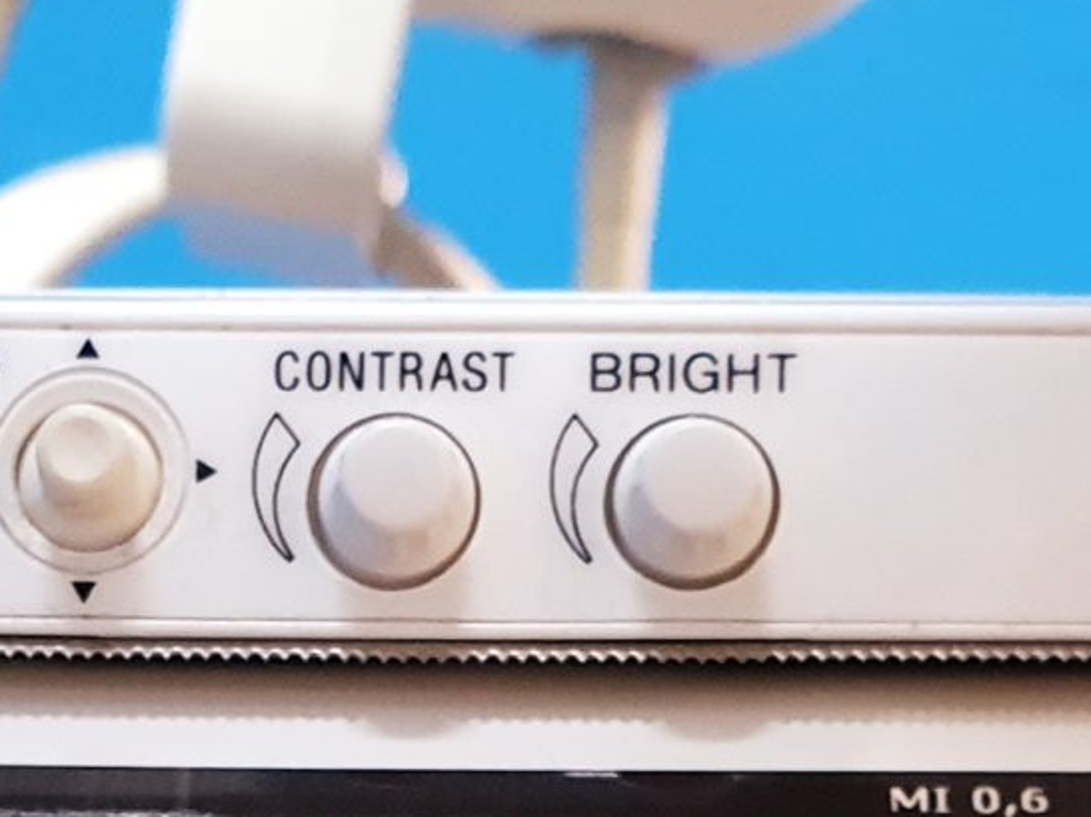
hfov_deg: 16.1
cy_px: 1606
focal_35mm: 122
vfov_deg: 11.1
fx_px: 3843
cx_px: 266
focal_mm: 4.3
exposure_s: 1/25
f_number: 2.4
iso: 320
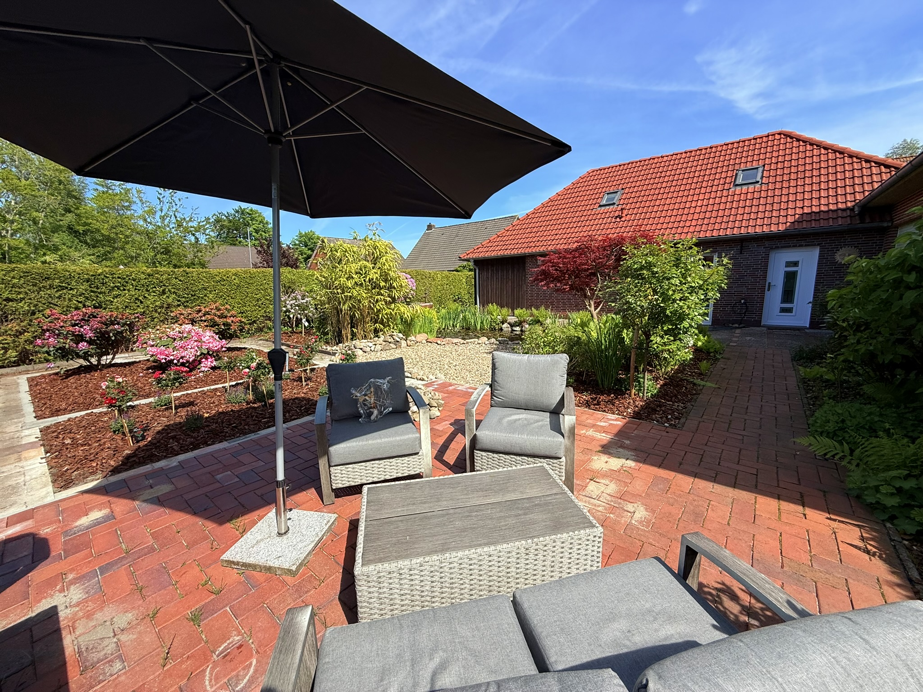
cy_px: 346
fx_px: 373
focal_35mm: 14
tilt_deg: -9.3
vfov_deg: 85.7
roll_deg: +1.7
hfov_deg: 102.1
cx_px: 462
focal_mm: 2.22
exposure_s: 1/1368
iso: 50
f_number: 2.2
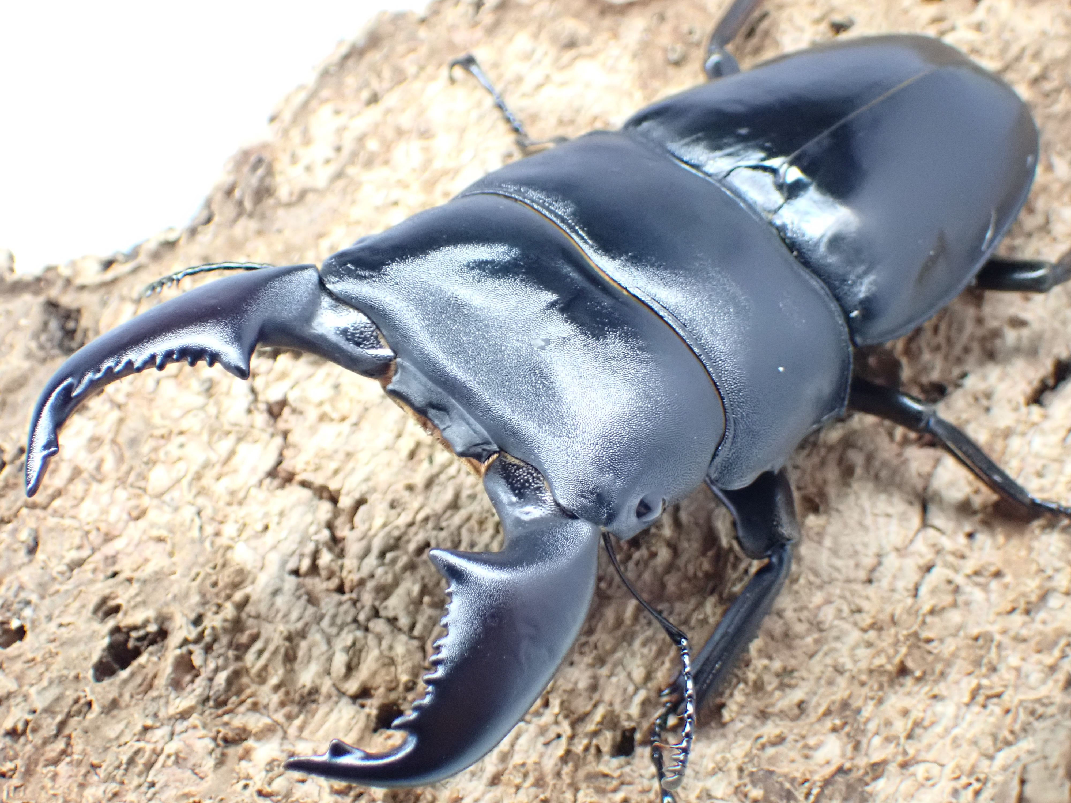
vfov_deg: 16.8
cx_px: 536
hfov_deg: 22.3
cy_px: 402
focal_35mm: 88
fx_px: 2723
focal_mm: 15.66
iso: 1600
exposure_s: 1/80
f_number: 4.5
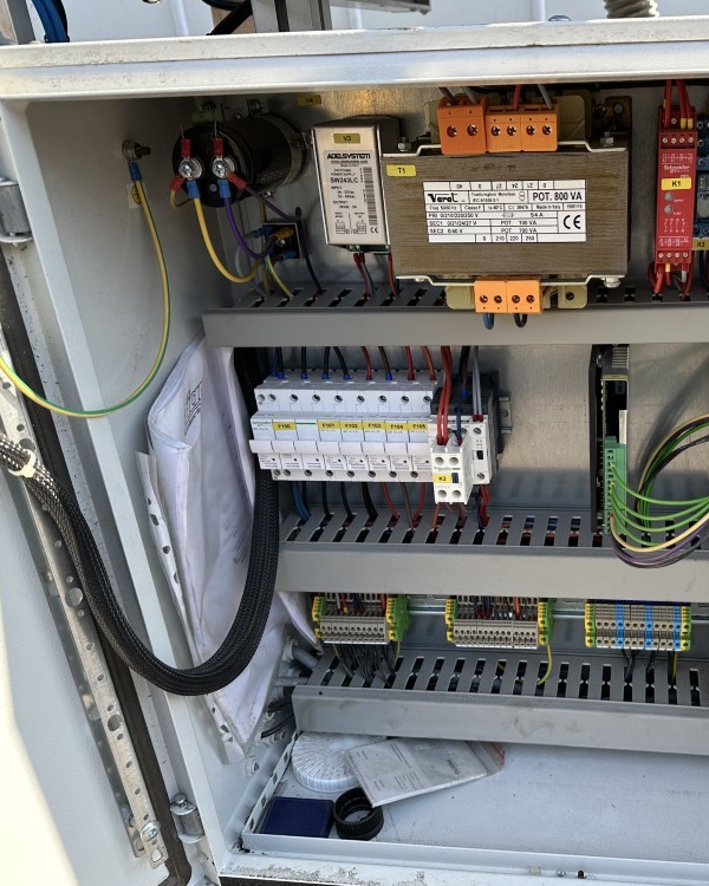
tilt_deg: -28.7
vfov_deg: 55.7
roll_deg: +2.8
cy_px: 444
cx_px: 546
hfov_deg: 44.0
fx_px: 839
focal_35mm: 32
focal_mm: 6.86
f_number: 1.78
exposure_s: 1/694
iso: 80
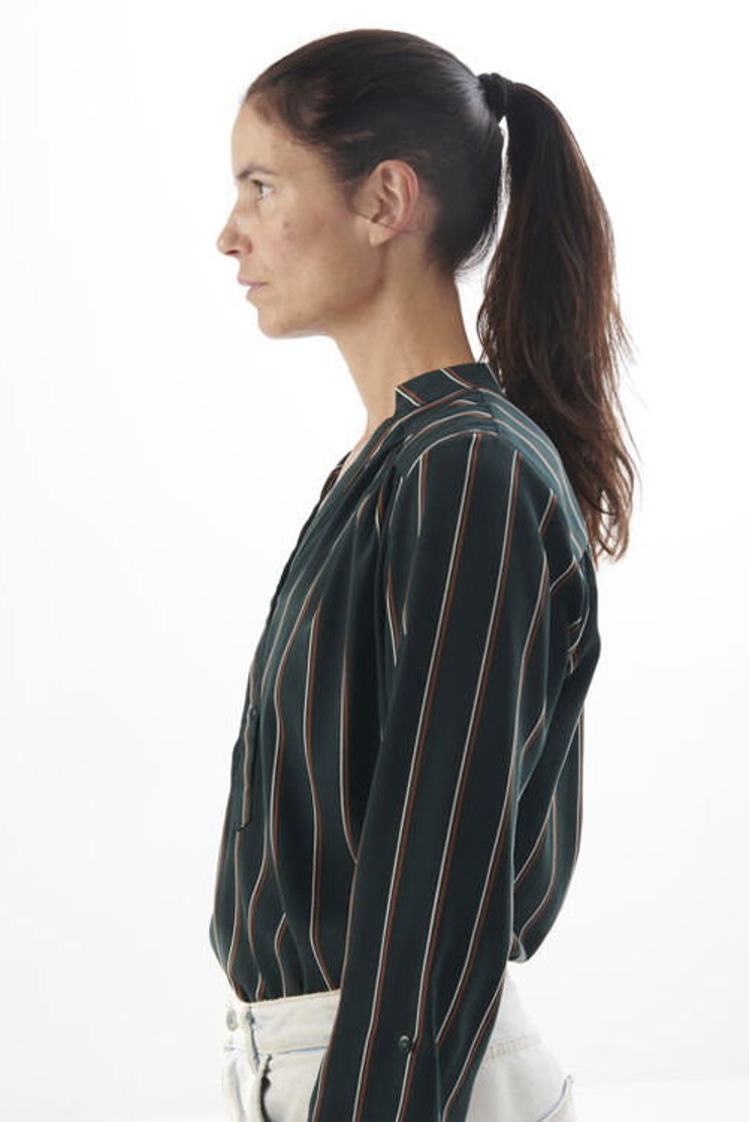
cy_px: 601
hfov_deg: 20.9
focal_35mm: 65
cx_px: 350
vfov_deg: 30.9
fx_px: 2026
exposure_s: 1/200
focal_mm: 48
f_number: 10
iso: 200
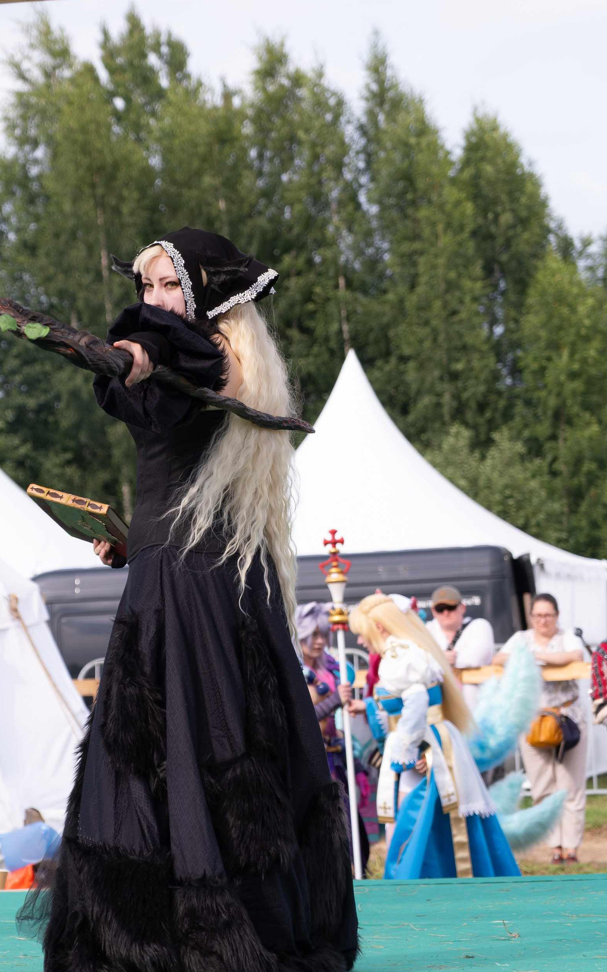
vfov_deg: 16.1
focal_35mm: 130
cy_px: 458
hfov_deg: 10.1
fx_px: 3441
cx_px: 134
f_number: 3.6
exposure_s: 1/1000
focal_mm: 55
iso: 200
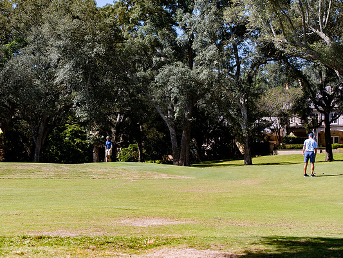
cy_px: 131
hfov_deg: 21.1
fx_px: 922
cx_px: 162
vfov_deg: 15.9
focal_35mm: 93
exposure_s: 1/640
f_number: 4
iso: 100
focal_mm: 80
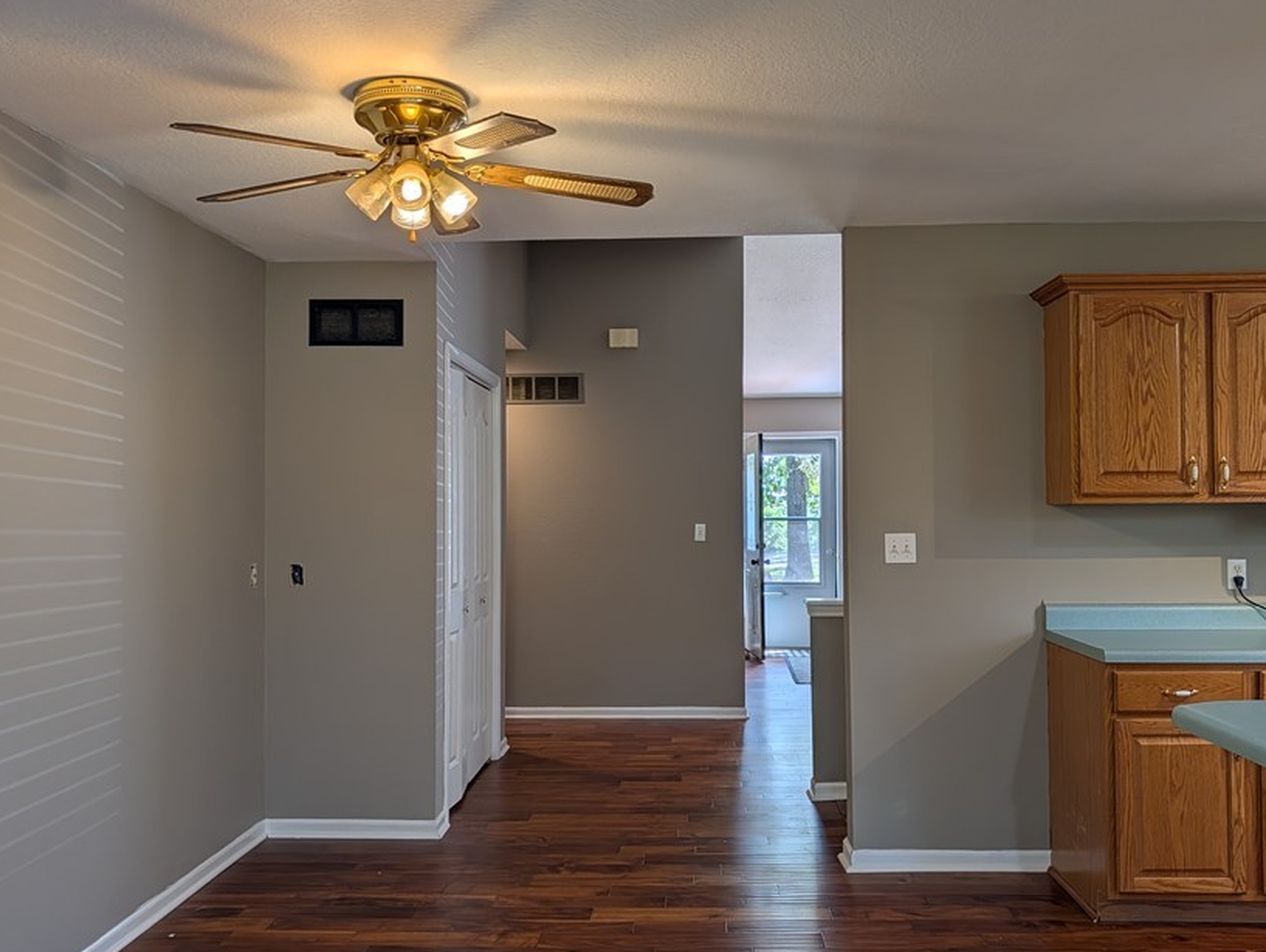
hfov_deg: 59.9
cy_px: 487
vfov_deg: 46.8
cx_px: 659
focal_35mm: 30
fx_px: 1098
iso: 19
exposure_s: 1/203
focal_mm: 6.9
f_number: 1.68
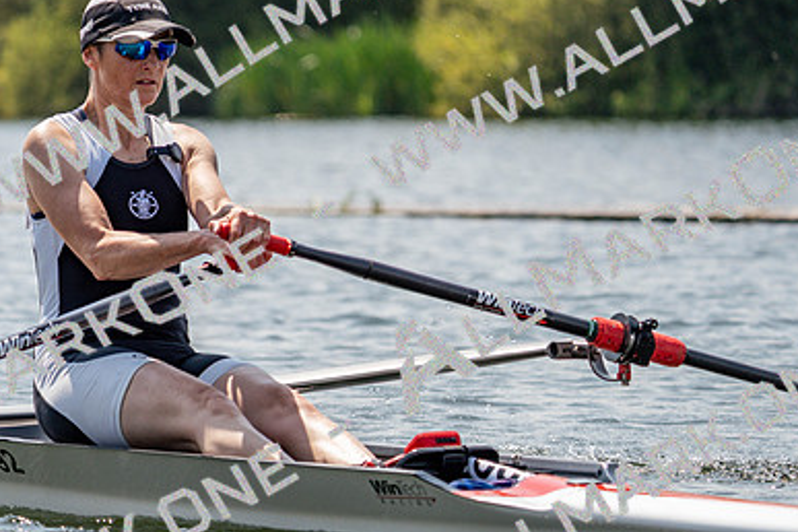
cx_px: 219
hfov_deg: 6.6
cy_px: 222
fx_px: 6871
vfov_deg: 4.4
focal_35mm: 310
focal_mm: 207
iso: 160
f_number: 5.6
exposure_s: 1/1600
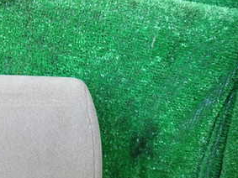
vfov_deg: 25.9
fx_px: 364
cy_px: 185
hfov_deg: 32.5
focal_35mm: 53
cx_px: -13
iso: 200
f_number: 2
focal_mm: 4.5
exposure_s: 1/30
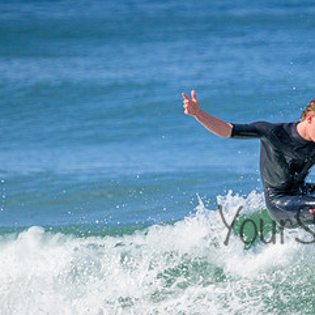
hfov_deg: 1.1
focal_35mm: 1636
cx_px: 353
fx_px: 16843
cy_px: 214
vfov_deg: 1.1
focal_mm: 800
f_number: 11
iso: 2000
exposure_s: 1/1250
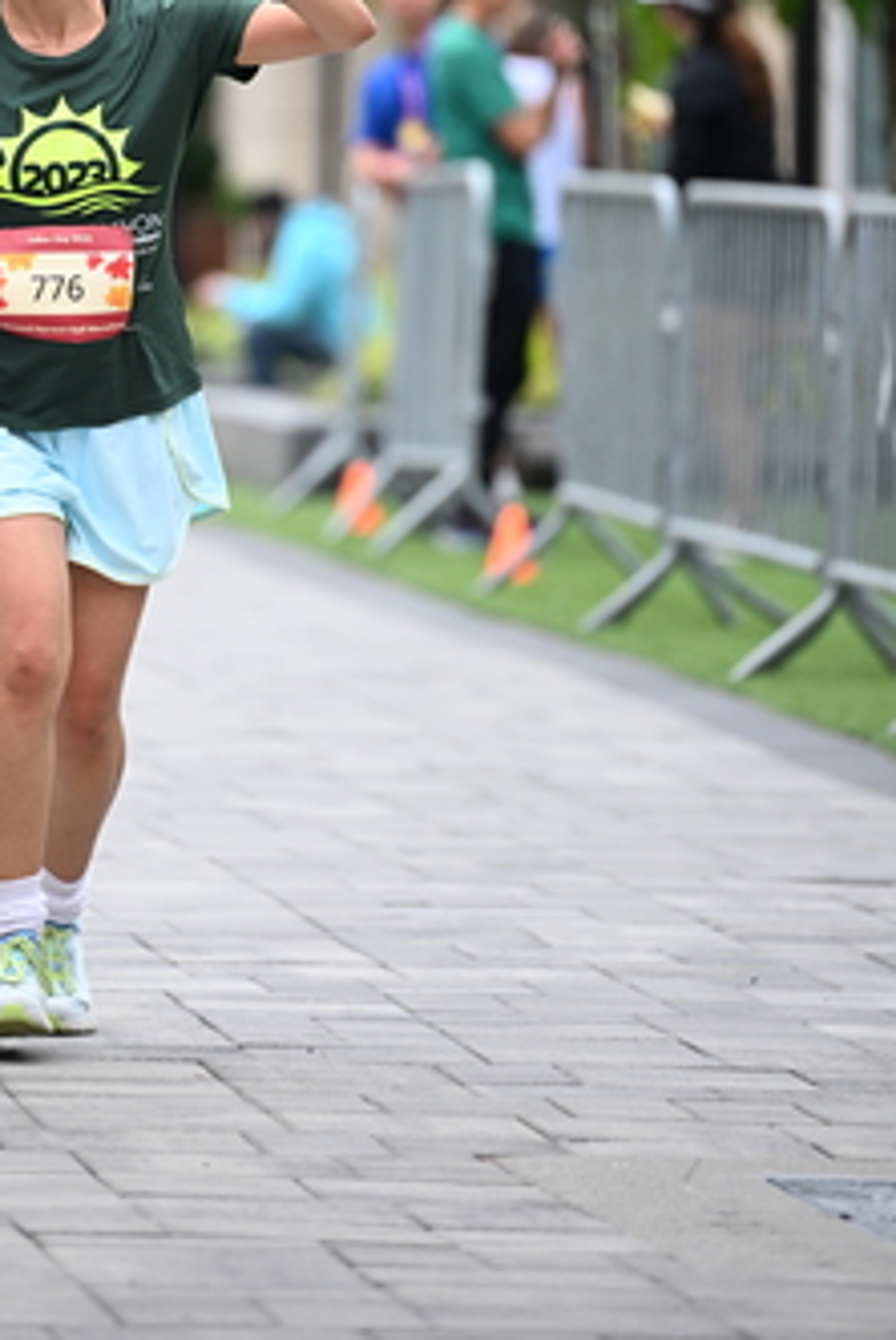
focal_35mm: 331
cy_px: 242
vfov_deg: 6.2
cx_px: 159
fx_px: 12331
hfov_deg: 4.2
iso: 640
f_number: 2.8
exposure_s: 1/2000
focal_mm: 200
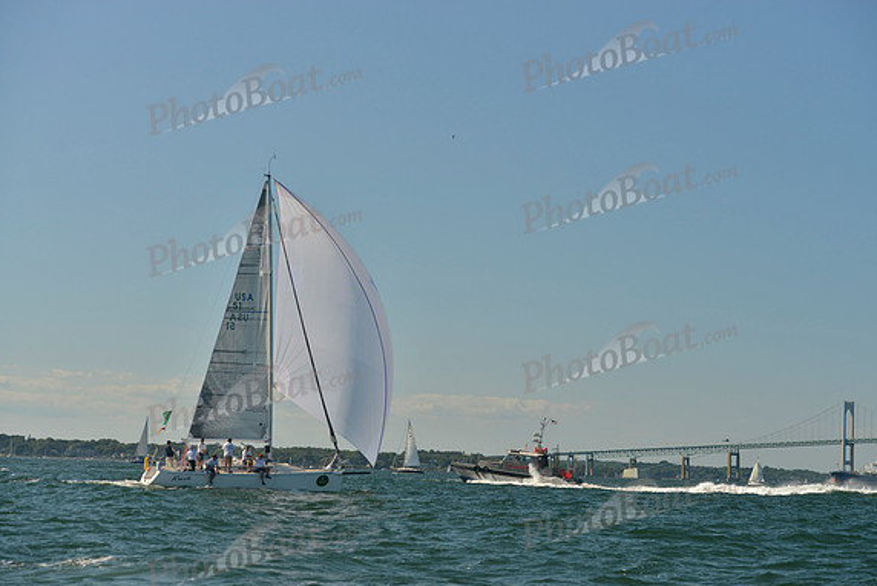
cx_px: 443
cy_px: 295
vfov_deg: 19.2
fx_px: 1730
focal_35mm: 71
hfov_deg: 28.4
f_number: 6.3
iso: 400
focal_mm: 70
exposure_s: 1/1600
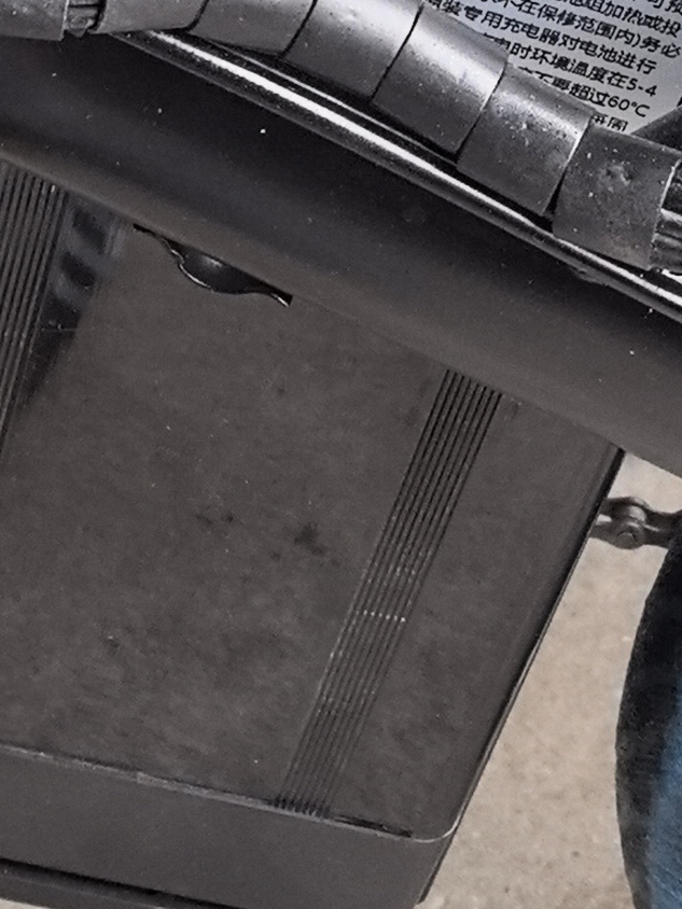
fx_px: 3441
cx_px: 635
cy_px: 185
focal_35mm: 131
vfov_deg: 15.0
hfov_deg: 11.2
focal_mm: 5.75
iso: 80
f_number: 2
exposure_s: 1/100
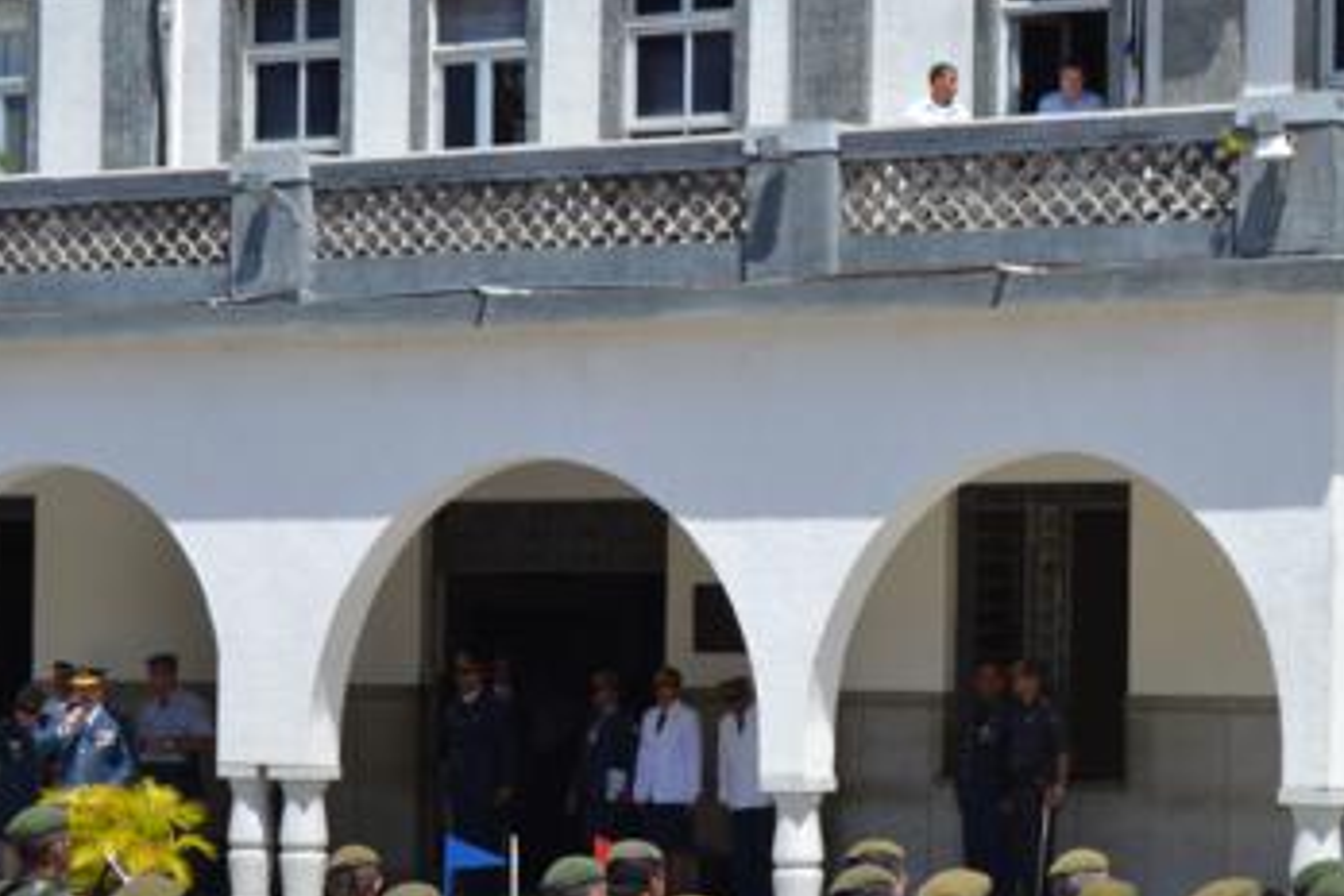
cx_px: 1020
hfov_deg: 14.8
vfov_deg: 9.9
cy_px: 639
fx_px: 5152
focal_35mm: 138
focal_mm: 40
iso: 100
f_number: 8
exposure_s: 1/250
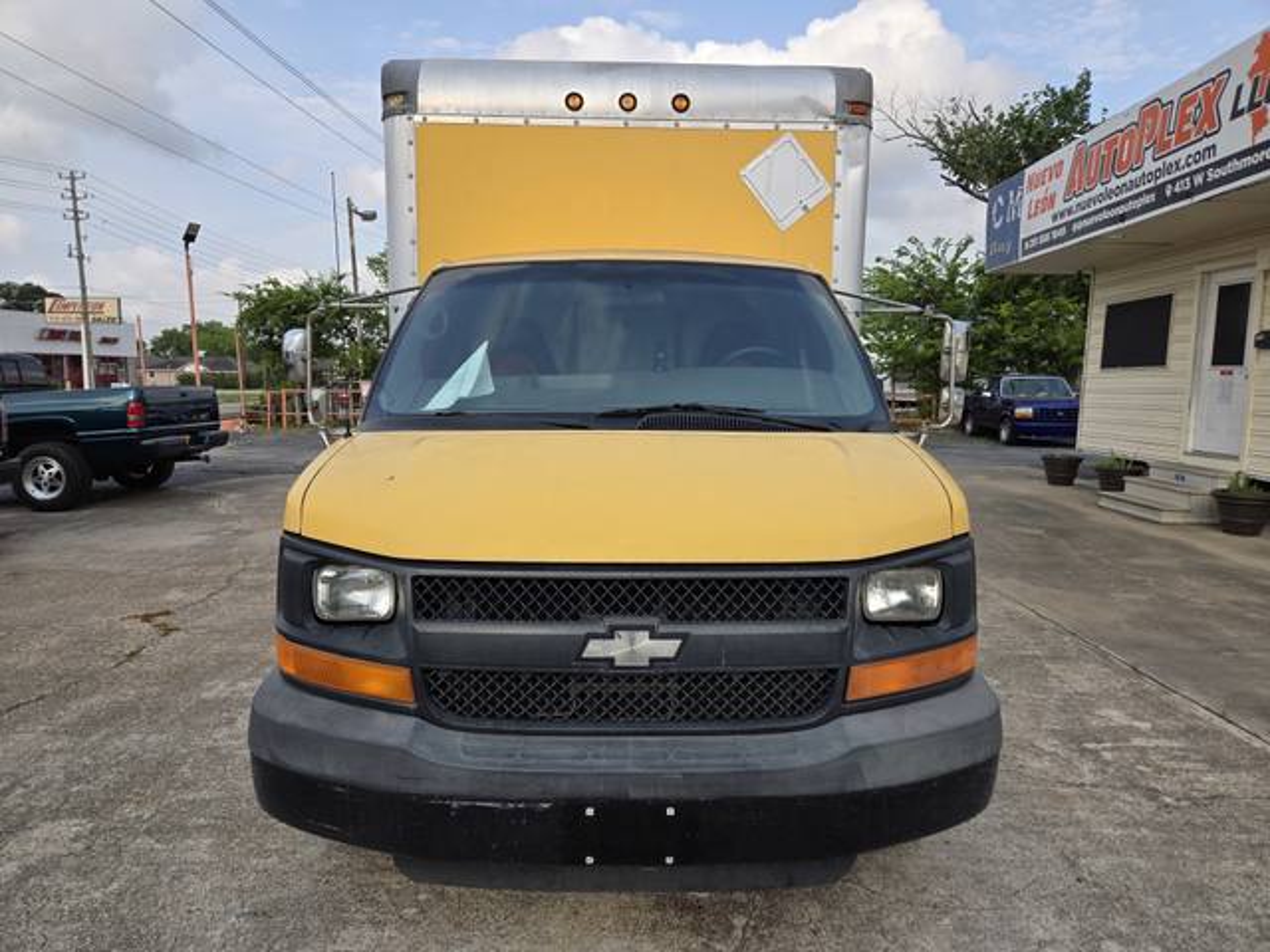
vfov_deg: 58.9
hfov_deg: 73.9
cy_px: 476
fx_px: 844
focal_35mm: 23
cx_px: 635
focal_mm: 5.4
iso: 25
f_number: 1.8
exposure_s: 1/997
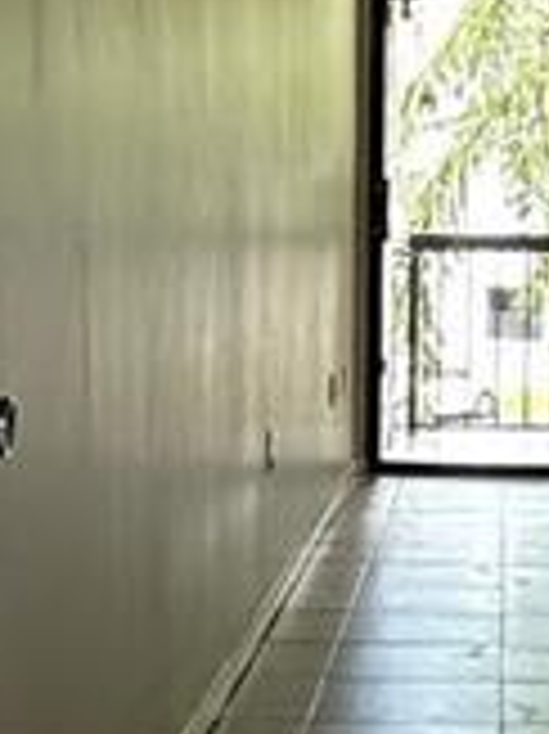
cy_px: 432
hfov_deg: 14.2
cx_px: 468
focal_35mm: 103
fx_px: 2181
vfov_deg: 19.1
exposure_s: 1/99
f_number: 2.2
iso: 250
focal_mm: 2.22
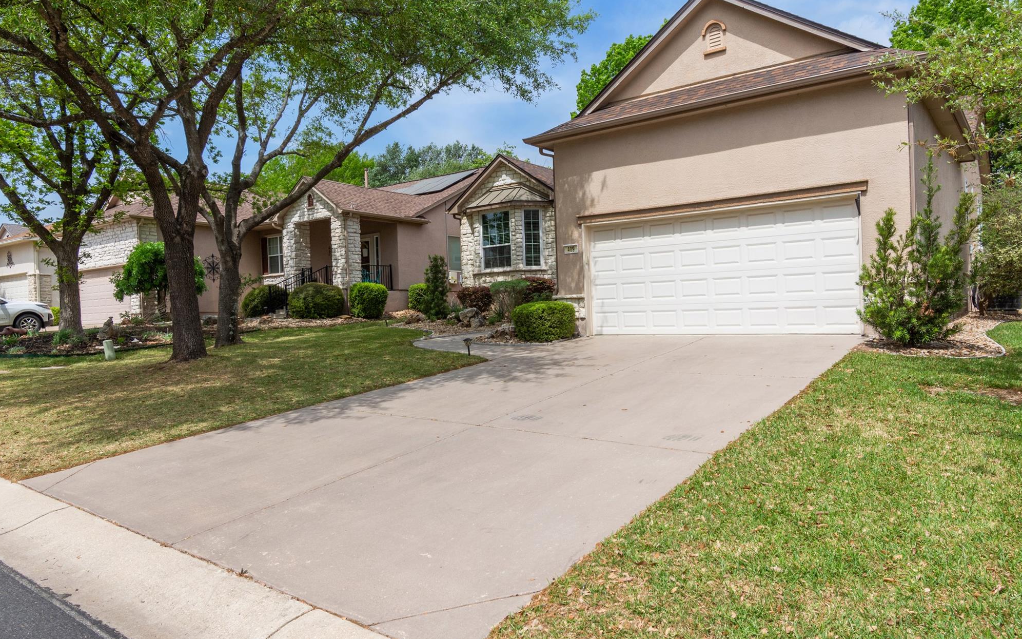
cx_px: 518
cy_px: 290
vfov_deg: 55.0
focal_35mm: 22
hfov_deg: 79.6
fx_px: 613
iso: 100
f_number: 9
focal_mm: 14
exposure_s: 1/640
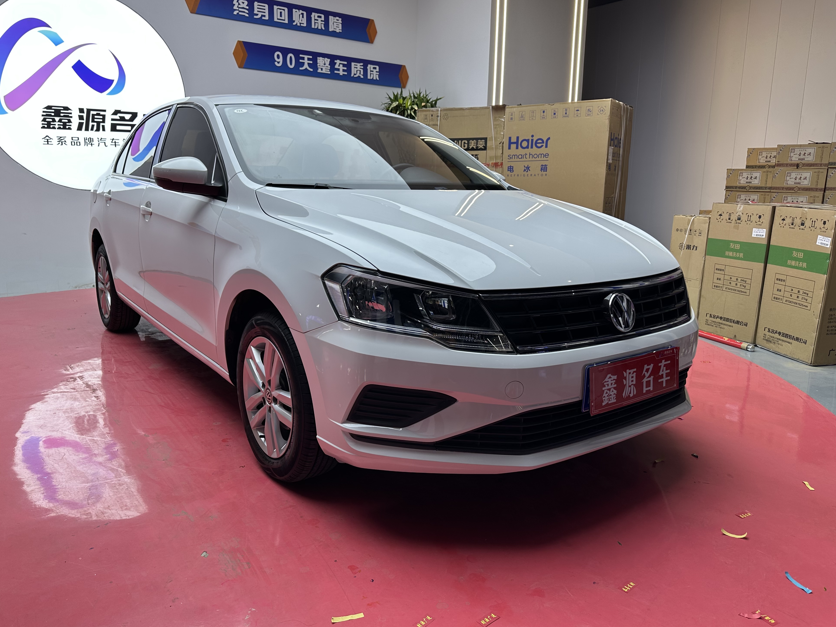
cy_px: 306
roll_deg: -1.5
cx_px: 402
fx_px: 604
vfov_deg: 54.9
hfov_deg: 69.4
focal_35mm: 25
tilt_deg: -11.4
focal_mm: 6.86
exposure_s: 1/100
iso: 64
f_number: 1.78
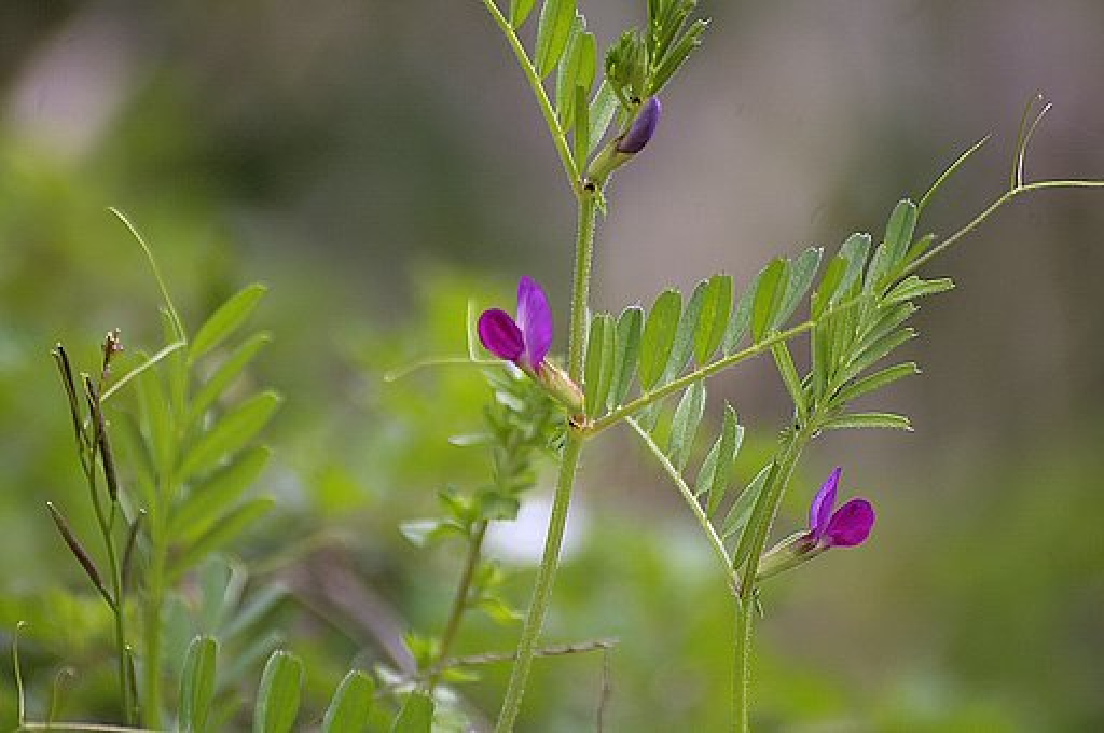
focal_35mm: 450
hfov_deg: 4.6
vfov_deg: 3.0
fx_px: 13782
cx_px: 552
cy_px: 366
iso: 200
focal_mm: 300
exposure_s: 1/640
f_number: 5.6
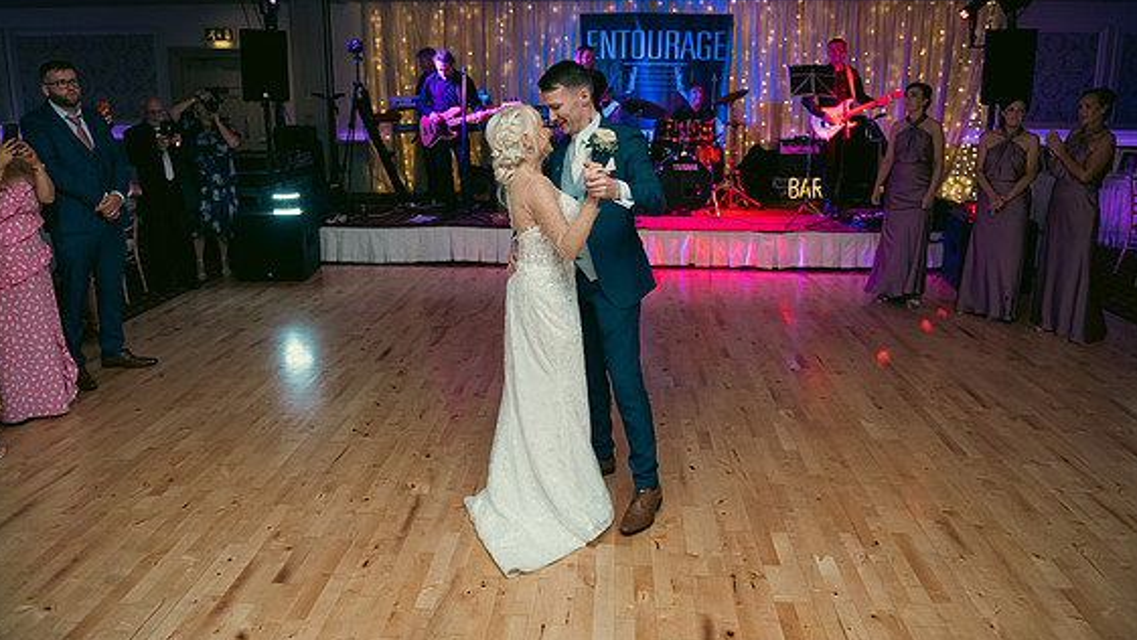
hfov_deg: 71.9
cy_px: 262
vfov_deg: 44.2
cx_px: 576
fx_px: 784
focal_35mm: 26
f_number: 3.5
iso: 800
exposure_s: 1/160
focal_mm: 24
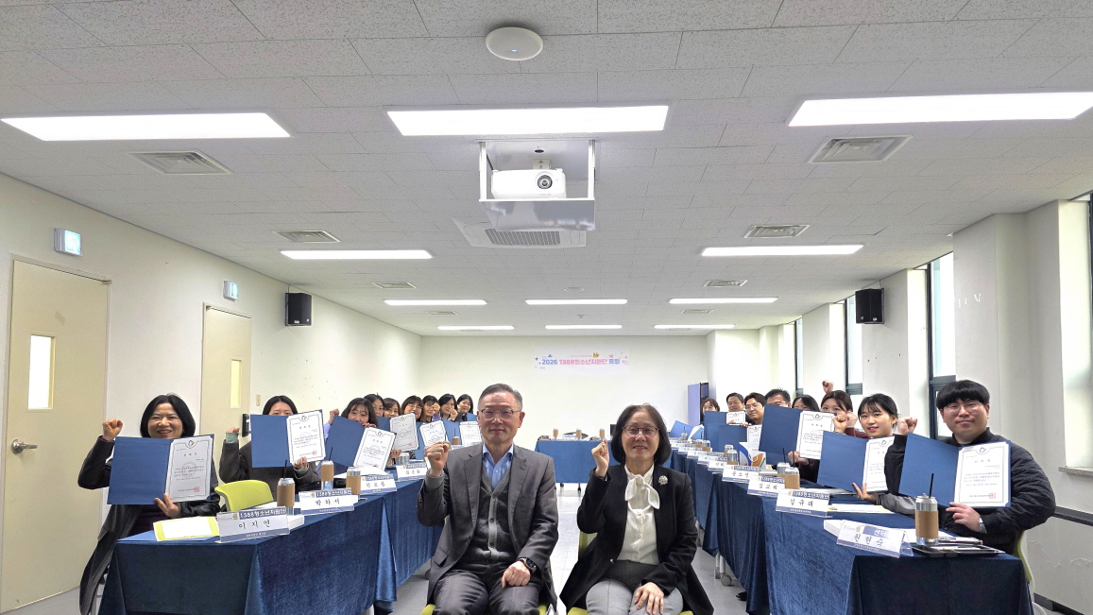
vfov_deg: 44.1
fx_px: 754
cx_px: 559
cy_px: 380
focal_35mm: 26
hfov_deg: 71.9
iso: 200
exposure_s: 1/120
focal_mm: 6.3
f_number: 1.7
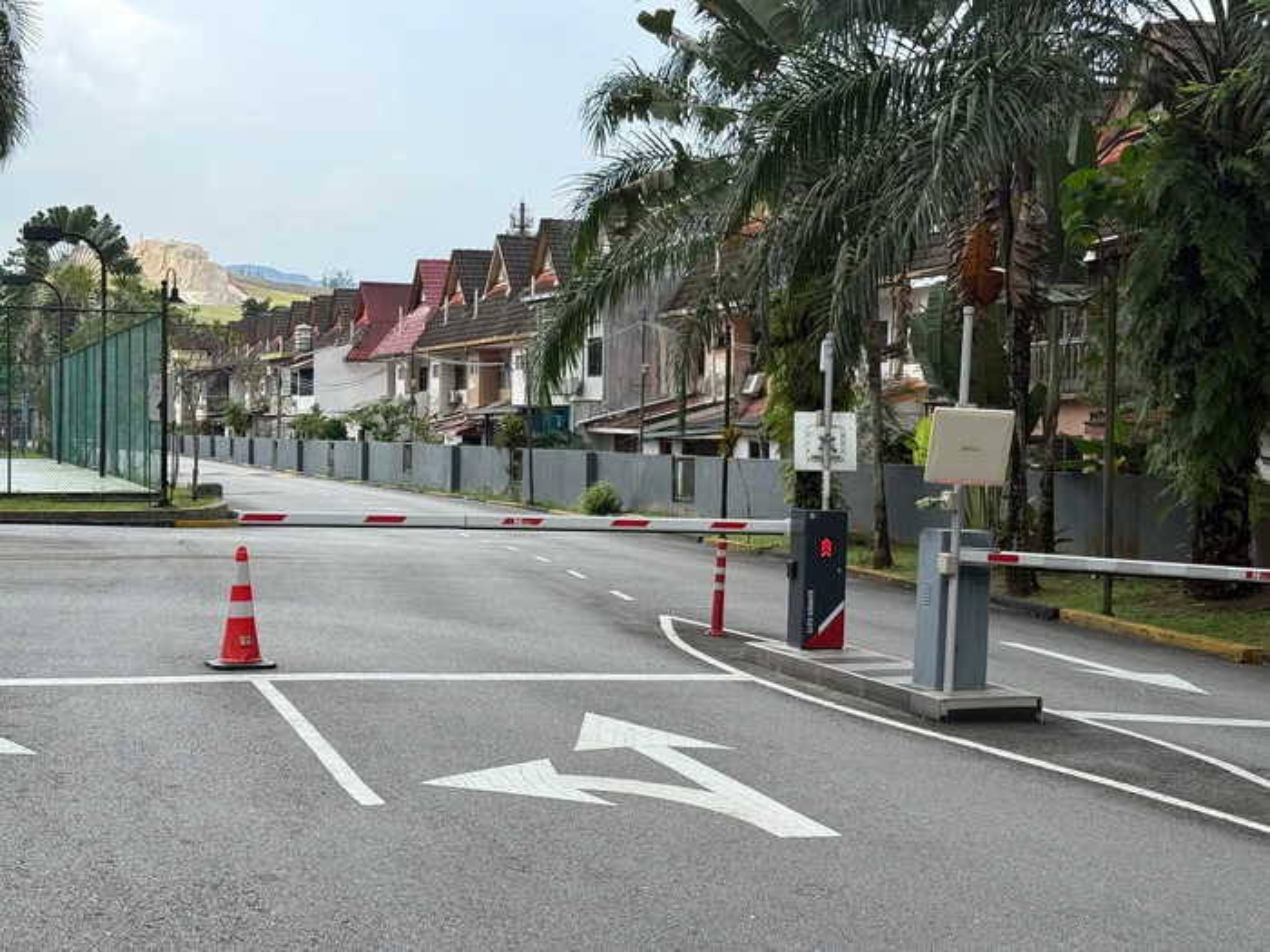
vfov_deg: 30.3
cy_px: 476
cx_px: 635
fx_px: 1761
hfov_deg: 39.7
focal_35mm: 48
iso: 100
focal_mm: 6.76
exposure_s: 1/1543
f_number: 1.78
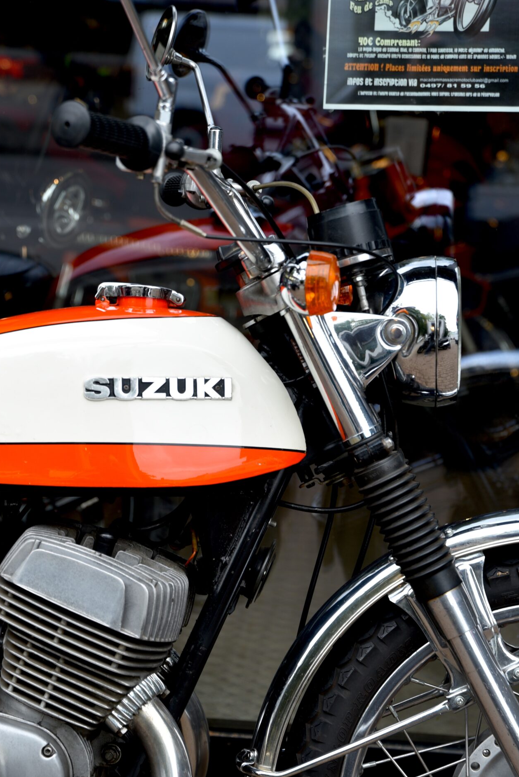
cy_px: 506
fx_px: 2052
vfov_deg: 21.4
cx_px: 188
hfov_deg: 14.4
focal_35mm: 95
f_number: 4
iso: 100
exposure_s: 1/60
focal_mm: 70
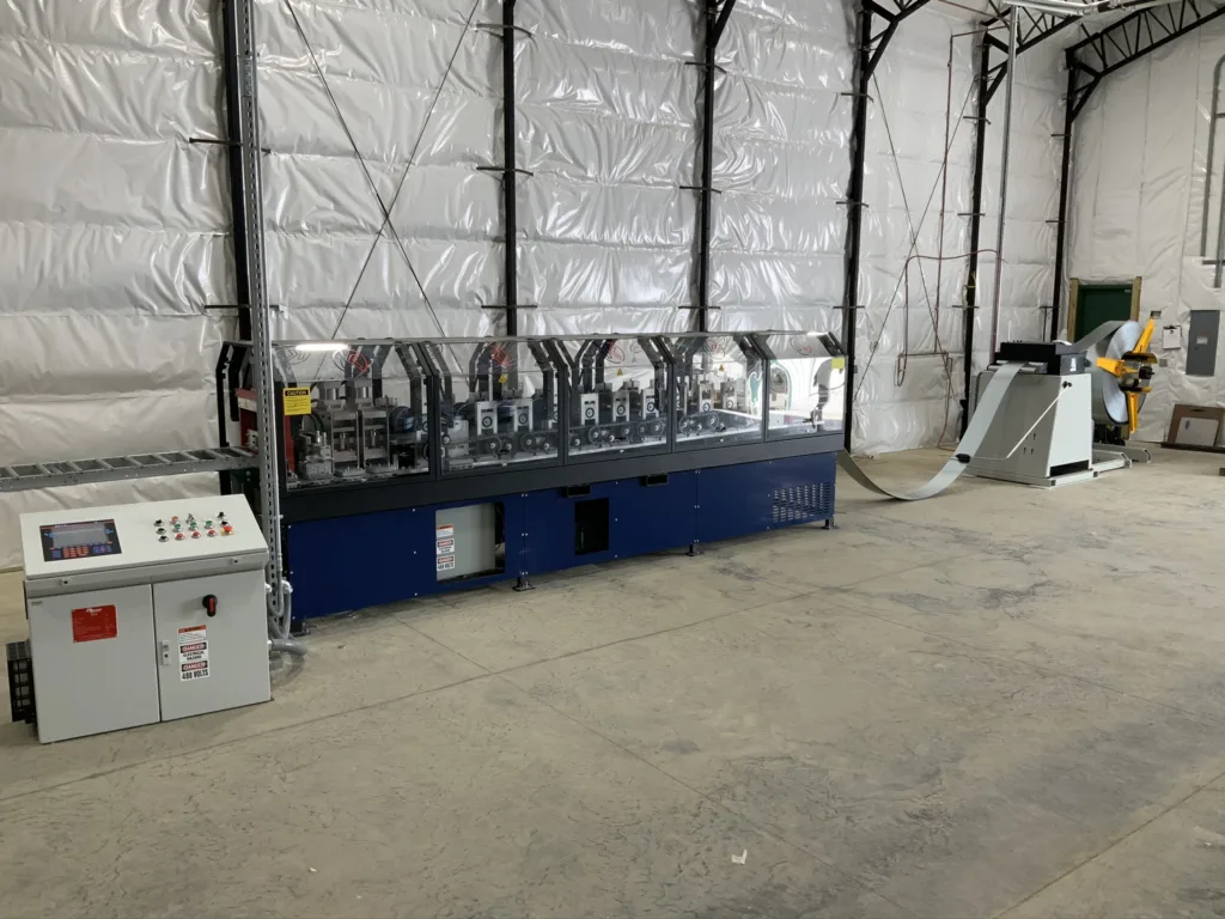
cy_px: 460
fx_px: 1026
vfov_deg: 48.2
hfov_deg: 61.7
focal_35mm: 29
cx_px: 612
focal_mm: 3
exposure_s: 1/120
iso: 40
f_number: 1.8
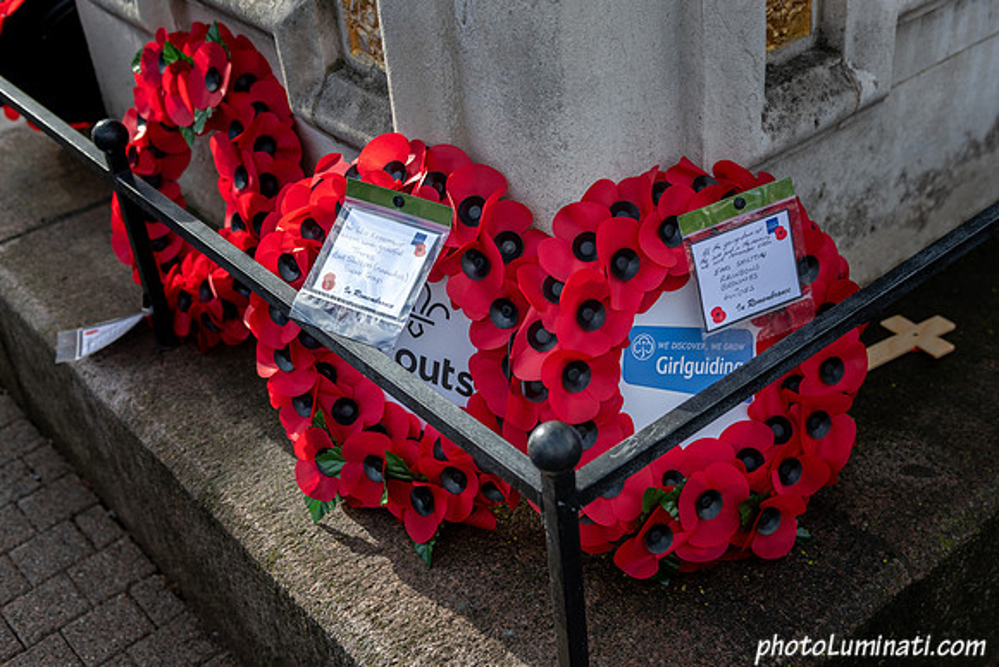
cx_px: 569
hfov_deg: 43.2
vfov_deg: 29.6
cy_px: 328
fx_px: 1260
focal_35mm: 45
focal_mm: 32
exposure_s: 1/800
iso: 200
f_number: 2.8
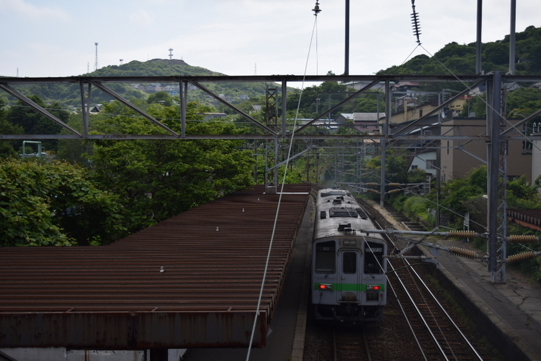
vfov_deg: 26.5
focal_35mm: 51
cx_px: 270
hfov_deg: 38.9
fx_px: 767
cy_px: 180
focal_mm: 34
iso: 100
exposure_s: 1/1250
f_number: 4.5
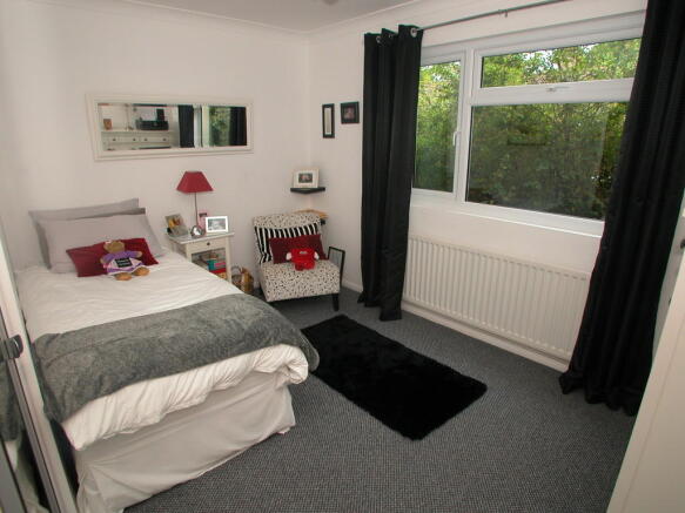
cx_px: 342
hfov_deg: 63.5
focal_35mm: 28
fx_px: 554
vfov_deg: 49.7
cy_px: 256
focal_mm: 7.1
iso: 125
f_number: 2.8
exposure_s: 1/60
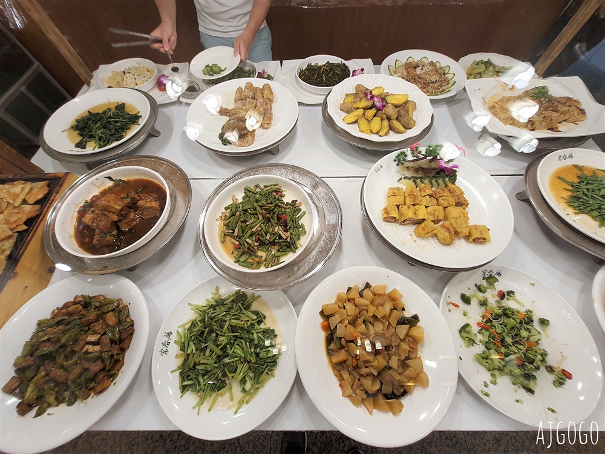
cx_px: 302
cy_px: 227
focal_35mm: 13
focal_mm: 1.74
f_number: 2.2
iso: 50
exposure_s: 1/50
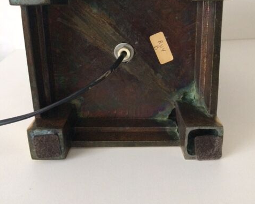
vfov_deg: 38.2
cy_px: 54
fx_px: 287
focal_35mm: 38
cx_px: 127
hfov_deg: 48.0
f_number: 2.2
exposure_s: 1/33
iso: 320
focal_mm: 4.15
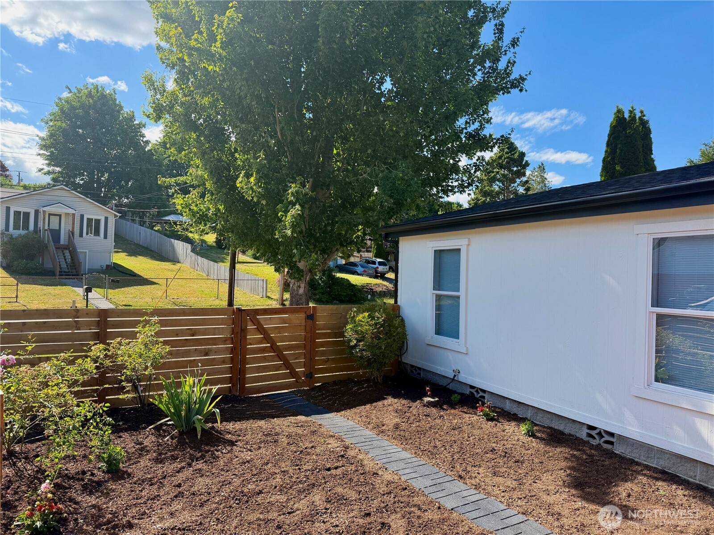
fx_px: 495
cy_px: 268
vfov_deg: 56.8
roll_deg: -2.5
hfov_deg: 71.6
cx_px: 357
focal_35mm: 24
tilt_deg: -0.3
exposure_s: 1/2370
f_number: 1.78
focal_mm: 6.76
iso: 100
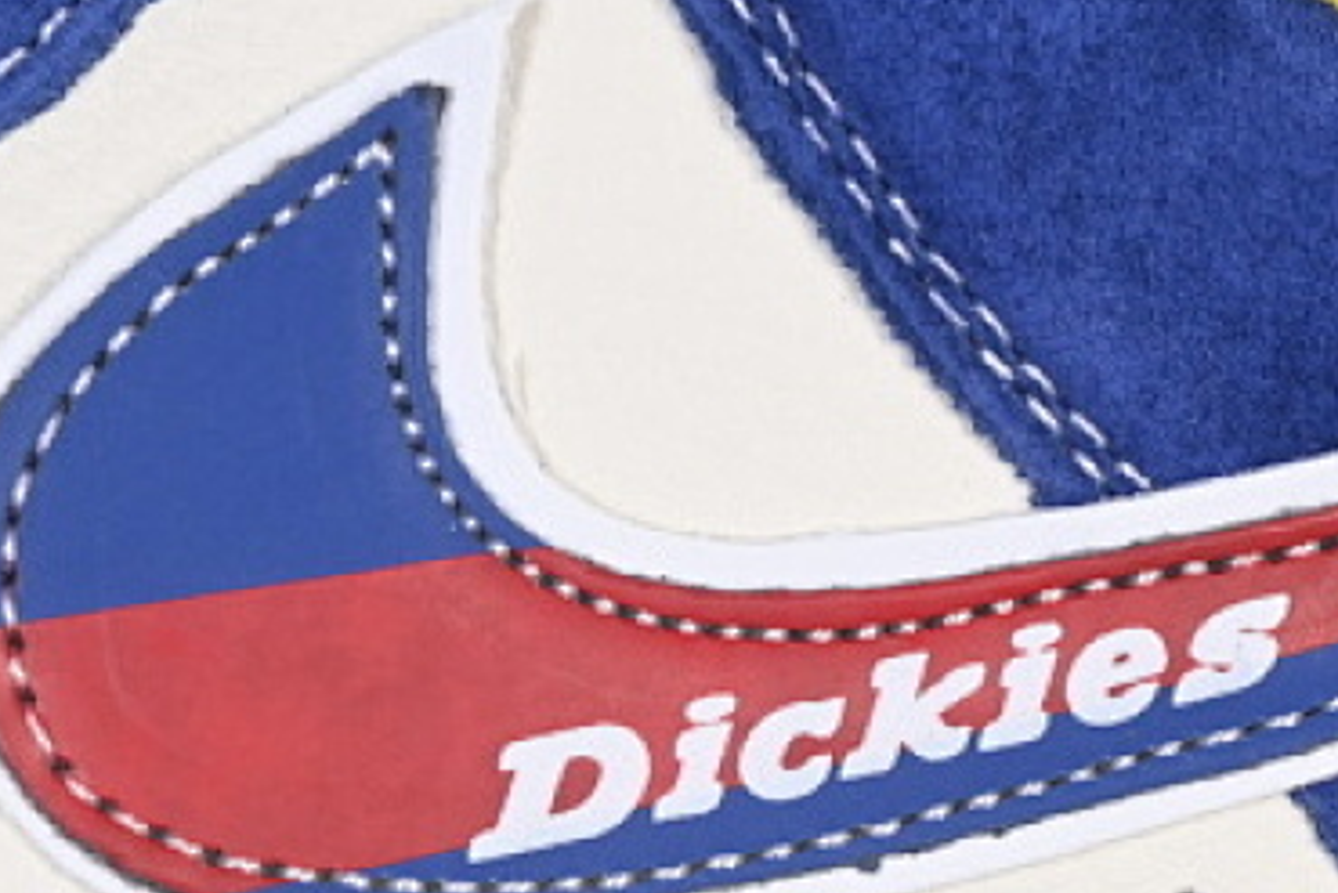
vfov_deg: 6.3
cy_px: 748
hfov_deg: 9.4
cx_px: 636
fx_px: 8142
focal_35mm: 219
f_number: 6.3
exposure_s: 1/60
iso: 160
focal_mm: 50
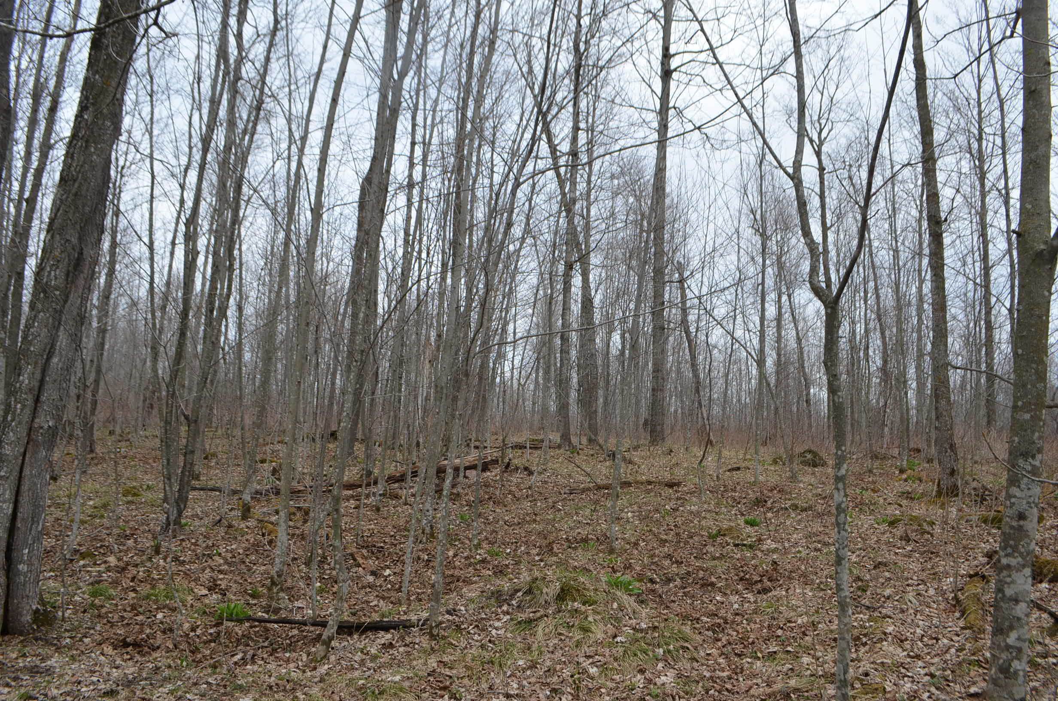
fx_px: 792
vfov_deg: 47.7
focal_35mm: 27
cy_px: 350
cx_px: 529
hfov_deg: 67.5
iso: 180
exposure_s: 1/250
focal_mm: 18
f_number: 8
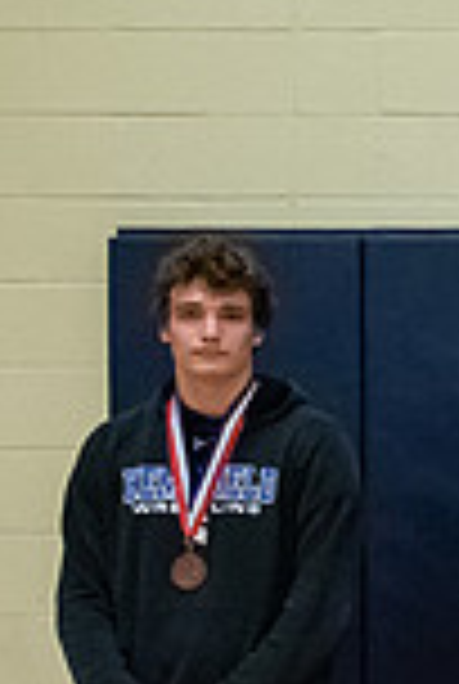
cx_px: 1226
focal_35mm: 107
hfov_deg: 10.4
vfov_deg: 19.0
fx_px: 2037
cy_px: 498
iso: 6400
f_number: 5.6
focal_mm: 24
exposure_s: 1/250
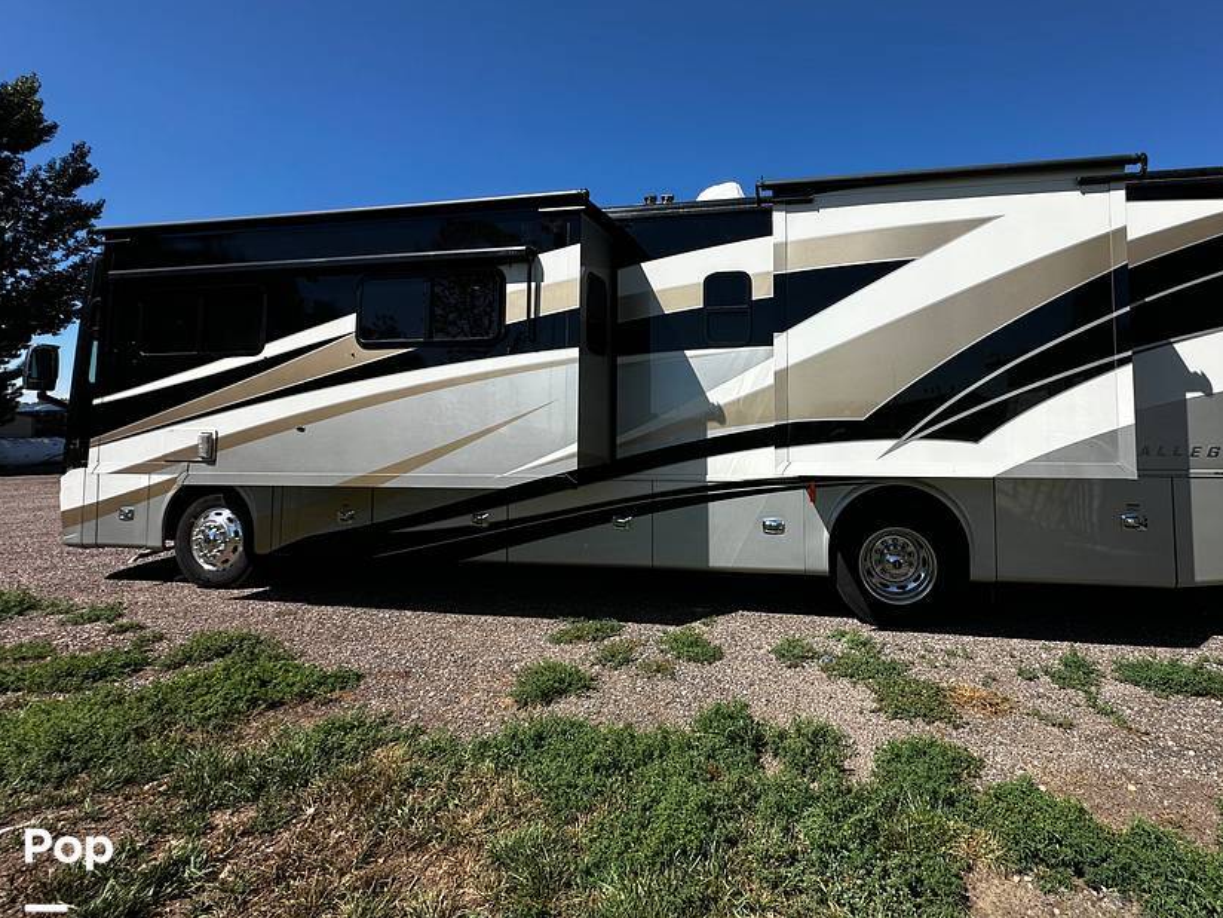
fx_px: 601
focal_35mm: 17
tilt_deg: +4.0
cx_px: 738
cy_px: 388
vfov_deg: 74.2
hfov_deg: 89.8
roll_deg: -0.5
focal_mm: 2.22
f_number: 2.2
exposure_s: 1/1855
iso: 50
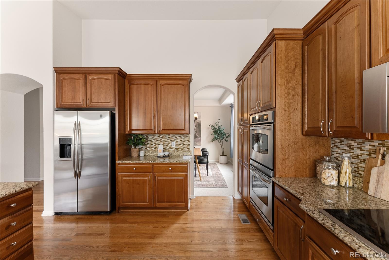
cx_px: 194
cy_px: 130
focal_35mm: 14
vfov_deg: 81.2
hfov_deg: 104.3
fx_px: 151
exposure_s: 1/100
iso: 400
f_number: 8
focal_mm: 14
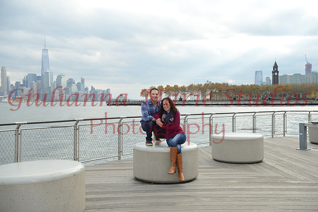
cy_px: 106
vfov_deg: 33.4
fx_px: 353
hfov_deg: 48.4
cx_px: 159
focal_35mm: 40
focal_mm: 40
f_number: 7.1
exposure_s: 1/250
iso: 250
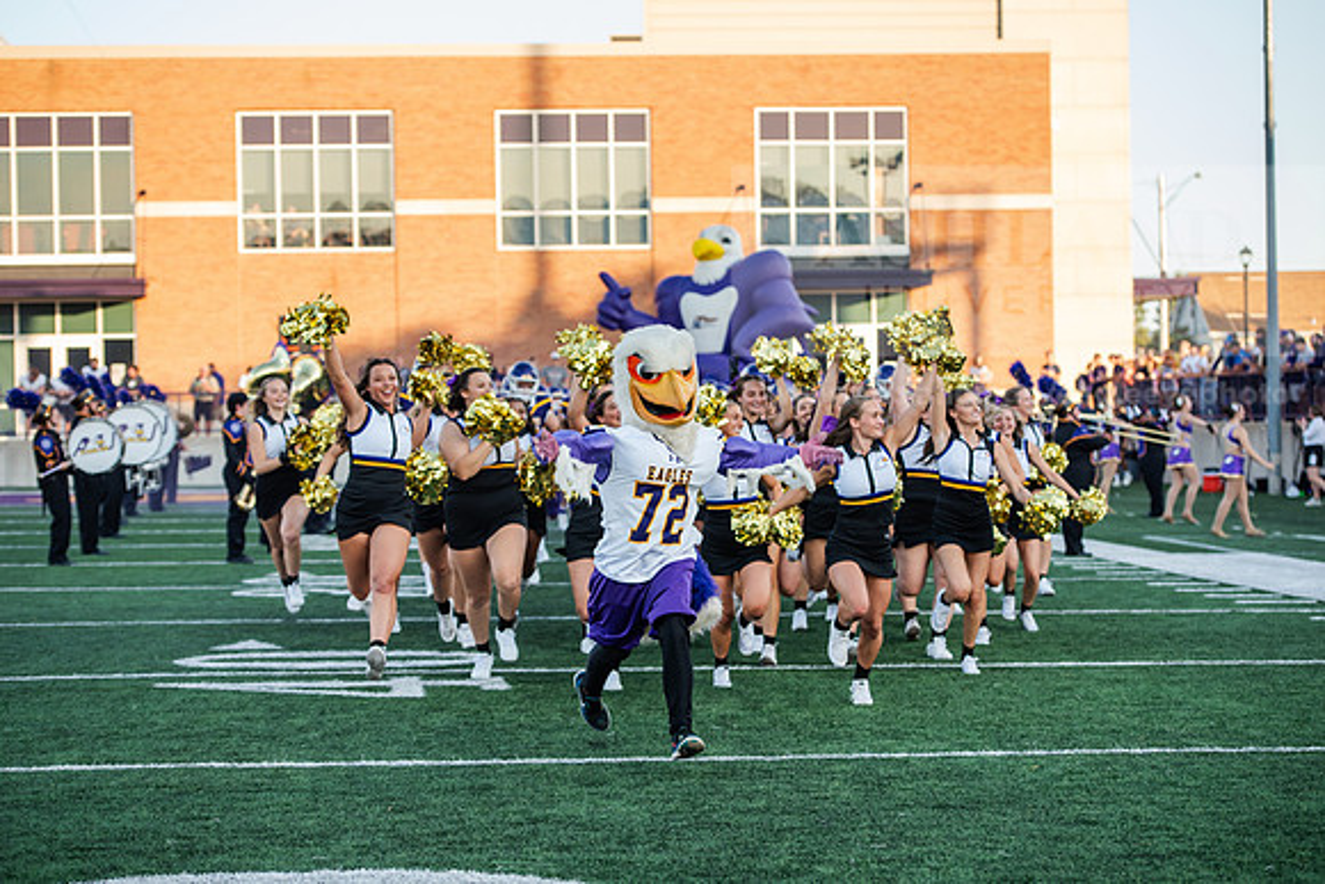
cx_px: 662
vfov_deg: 15.9
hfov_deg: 23.6
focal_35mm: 86
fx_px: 3166
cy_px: 442
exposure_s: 1/640
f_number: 4
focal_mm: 86
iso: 400
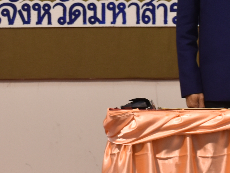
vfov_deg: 8.5
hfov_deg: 11.4
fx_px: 1156
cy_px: 14
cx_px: 118
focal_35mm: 174
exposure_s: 1/60
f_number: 4
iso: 450
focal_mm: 26
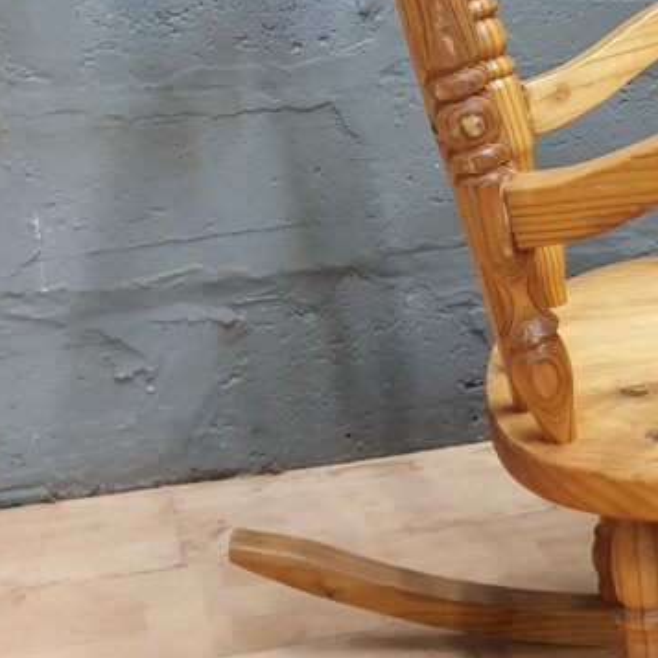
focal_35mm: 66
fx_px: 1419
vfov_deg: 25.5
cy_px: 100
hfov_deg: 25.2
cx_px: 601
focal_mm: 4.32
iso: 400
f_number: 1.5
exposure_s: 1/50
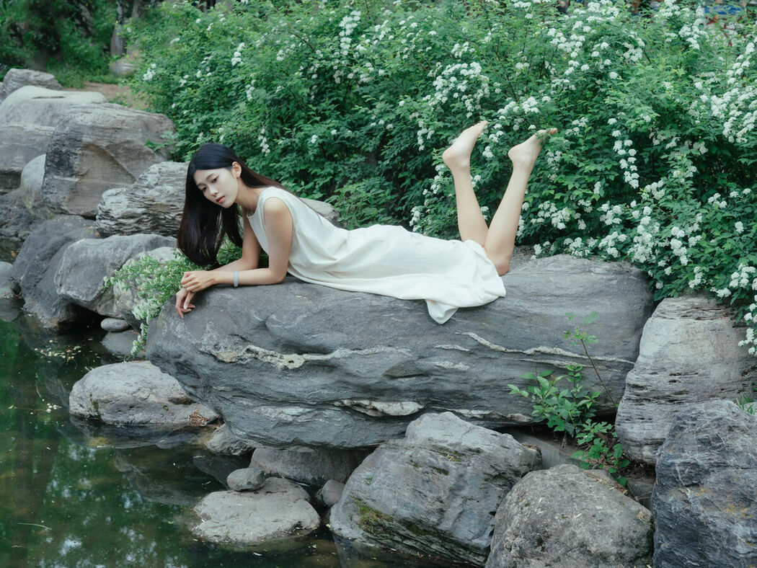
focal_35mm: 63
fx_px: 1378
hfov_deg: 30.7
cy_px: 284
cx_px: 378
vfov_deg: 23.3
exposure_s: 1/500
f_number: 6.4
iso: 1000
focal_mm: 80
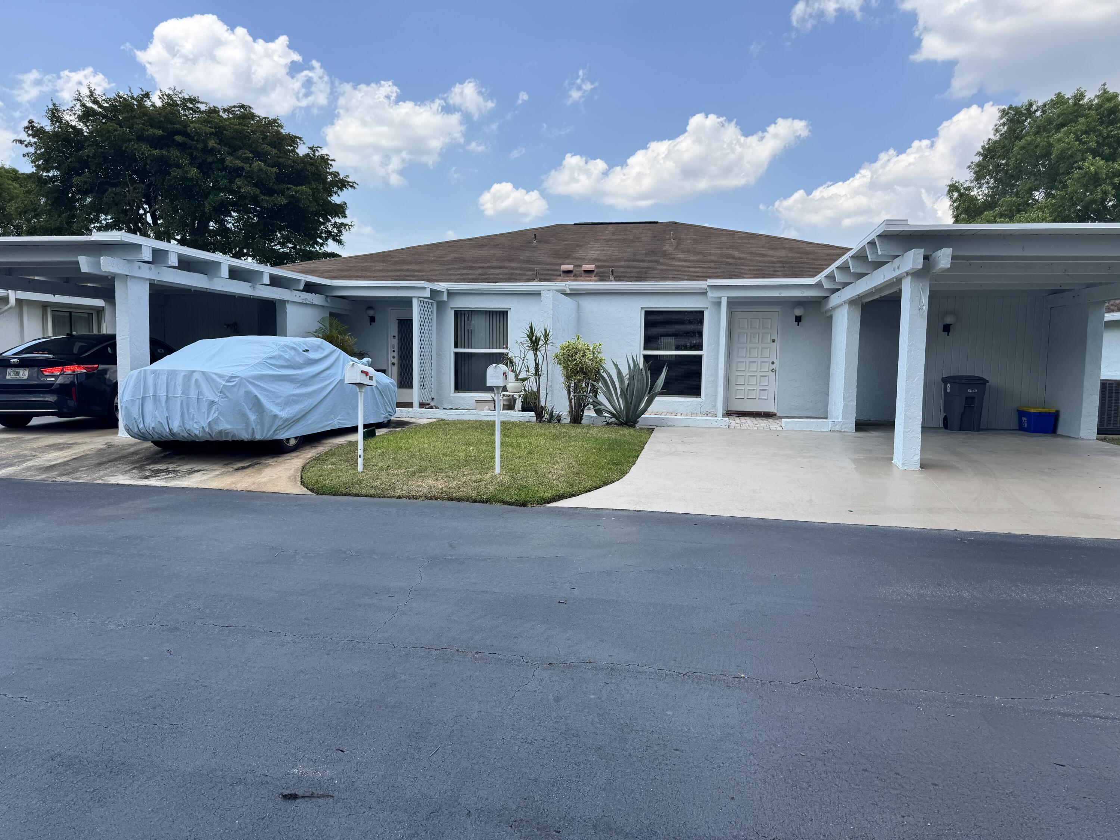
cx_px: 560
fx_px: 777
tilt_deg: -4.7
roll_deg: -1.2
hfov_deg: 71.6
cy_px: 420
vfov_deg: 56.8
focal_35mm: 24
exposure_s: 1/3413
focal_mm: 6.76
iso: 80
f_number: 1.78
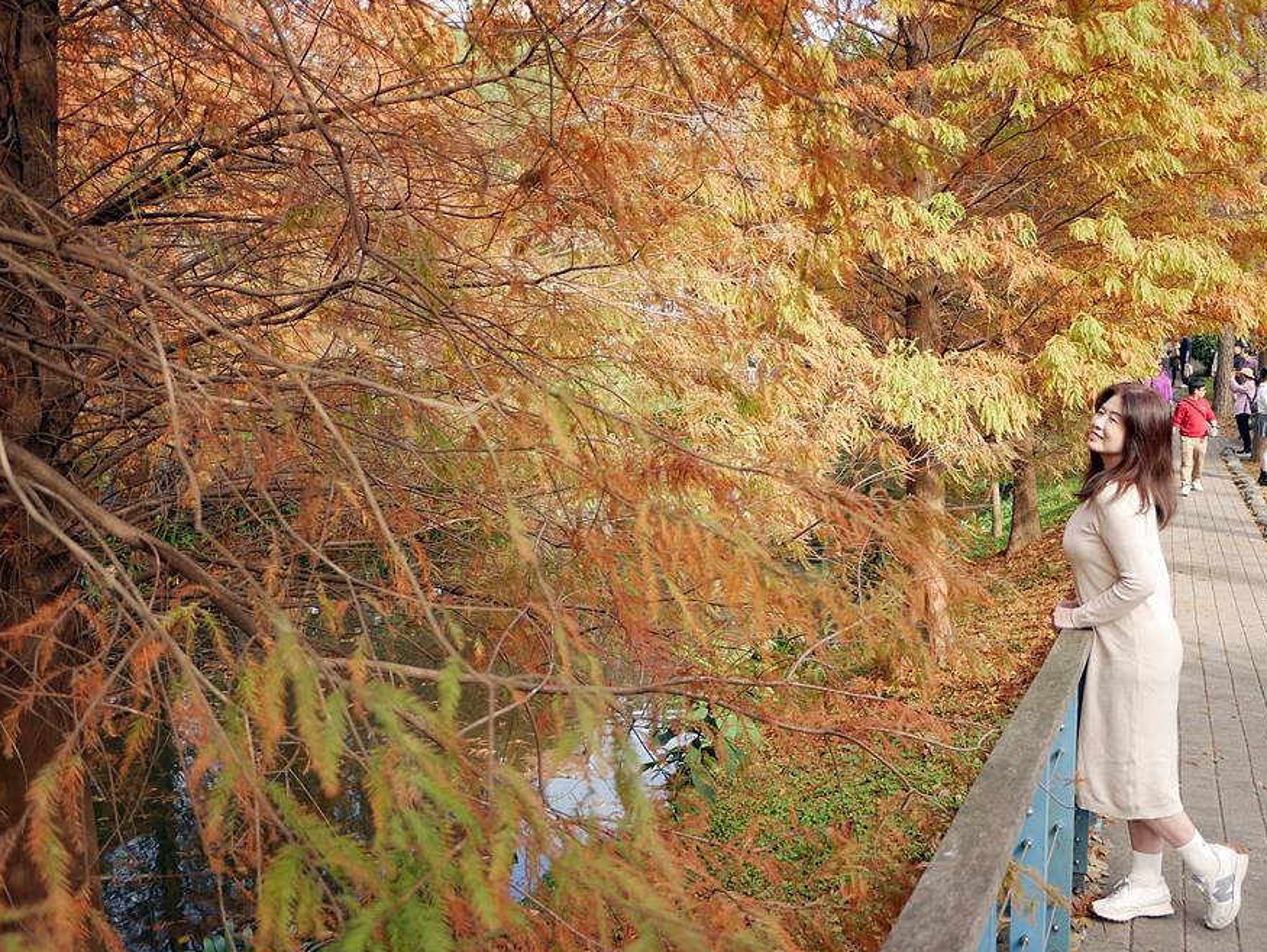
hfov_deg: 56.6
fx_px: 1172
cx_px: 723
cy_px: 443
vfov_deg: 44.2
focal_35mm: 32
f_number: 2.5
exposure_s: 1/400
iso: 200
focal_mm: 14
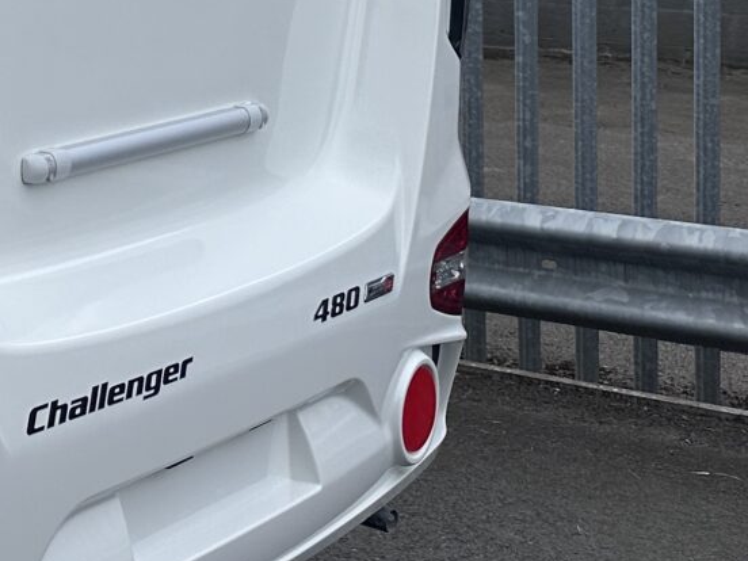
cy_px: -73
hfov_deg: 18.9
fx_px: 1923
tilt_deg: -3.4
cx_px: -423
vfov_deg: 16.1
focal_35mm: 89
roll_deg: +1.7
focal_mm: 6.86
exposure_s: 1/5000
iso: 80
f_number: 1.78
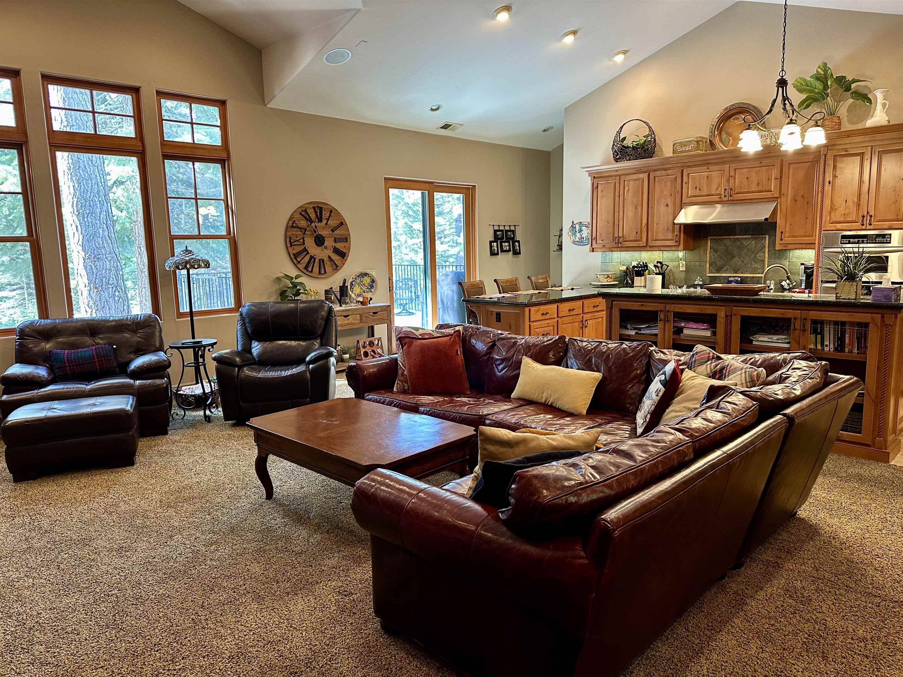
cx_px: 452
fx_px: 626
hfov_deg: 71.6
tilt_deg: -7.8
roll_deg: +1.0
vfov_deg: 56.8
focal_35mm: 24
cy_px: 338
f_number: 1.78
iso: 320
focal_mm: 6.86
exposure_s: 1/60
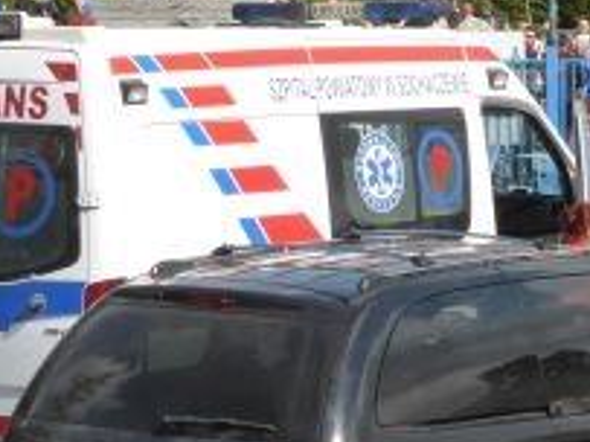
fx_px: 3271
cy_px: 9
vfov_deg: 7.7
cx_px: 581
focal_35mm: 192
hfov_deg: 10.2
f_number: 4.8
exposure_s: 1/640
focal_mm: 11
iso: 160
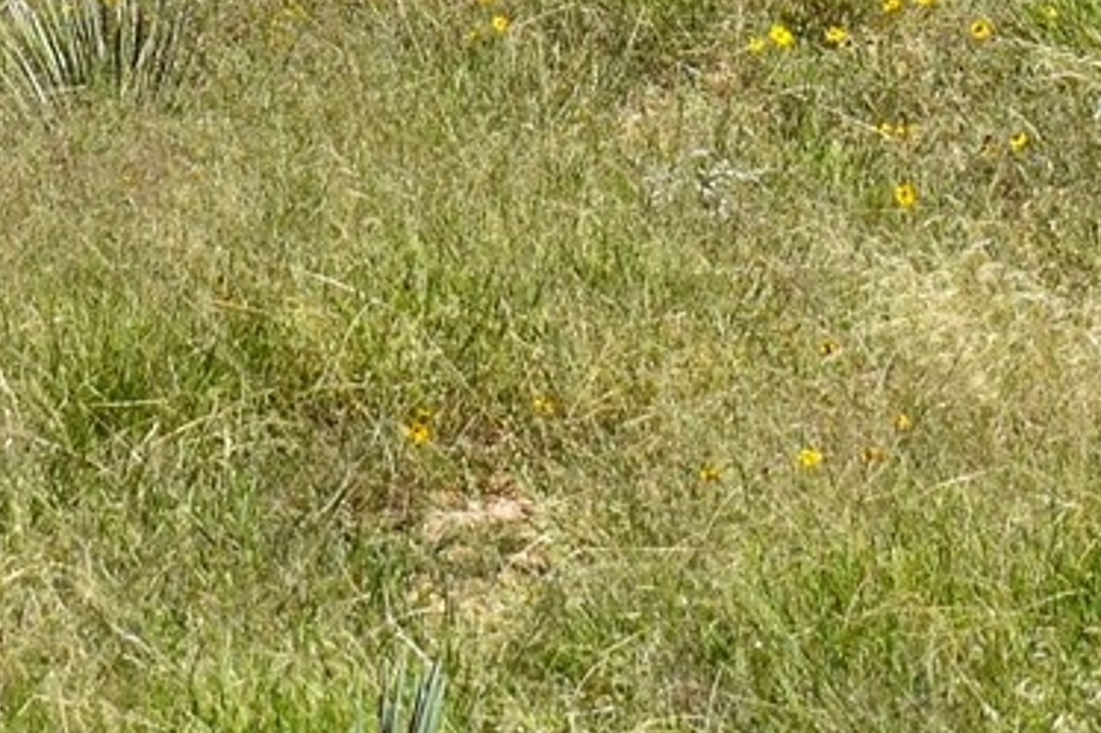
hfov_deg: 4.3
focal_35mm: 479
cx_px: -603
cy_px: -1080
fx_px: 14639
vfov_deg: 2.8
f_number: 9
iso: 100
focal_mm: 55
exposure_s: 1/320
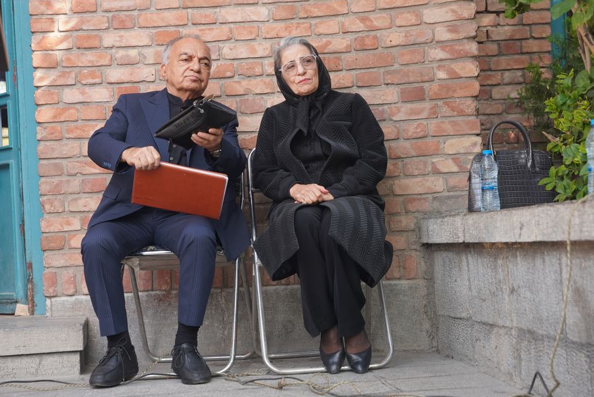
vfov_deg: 17.3
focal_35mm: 79
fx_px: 1304
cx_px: 295
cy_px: 191
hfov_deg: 25.7
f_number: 4
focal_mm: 70
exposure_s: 1/160
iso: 250
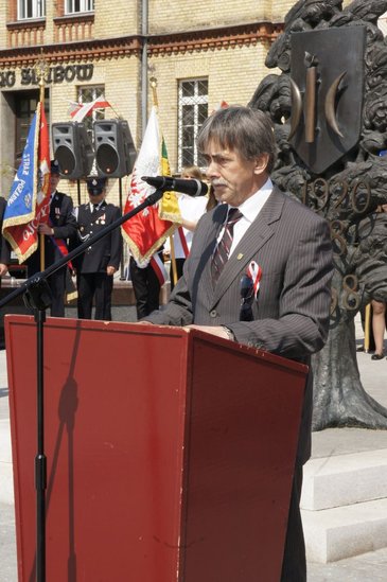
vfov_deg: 19.5
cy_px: 291
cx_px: 194
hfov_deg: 13.0
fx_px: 1696
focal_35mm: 105
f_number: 25
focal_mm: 70
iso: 400
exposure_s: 1/160
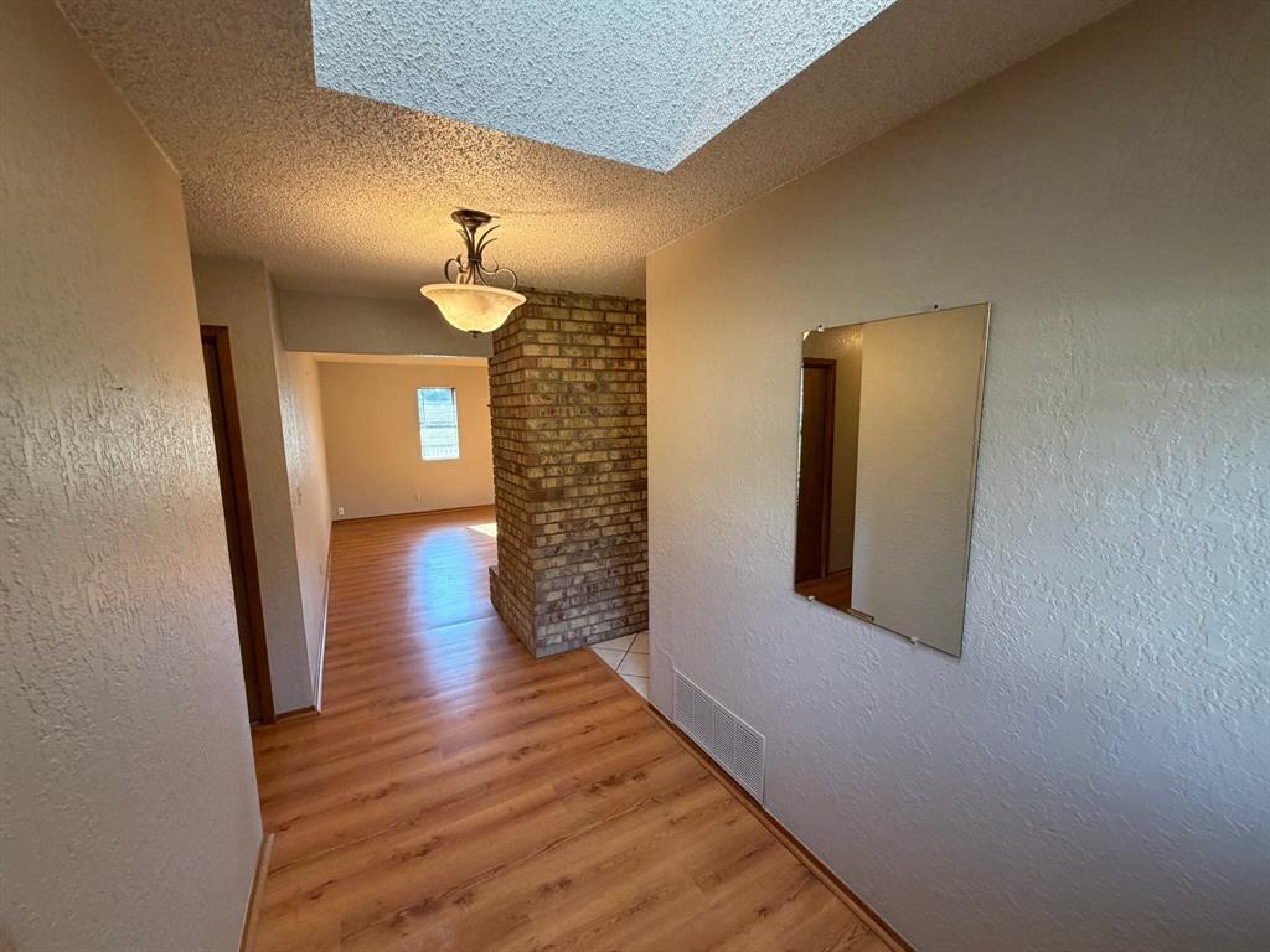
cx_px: 635
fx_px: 514
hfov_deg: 102.1
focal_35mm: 14
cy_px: 476
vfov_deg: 85.7
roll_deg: +2.0
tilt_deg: -7.7
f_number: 2.2
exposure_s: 1/60
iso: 320
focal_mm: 2.22
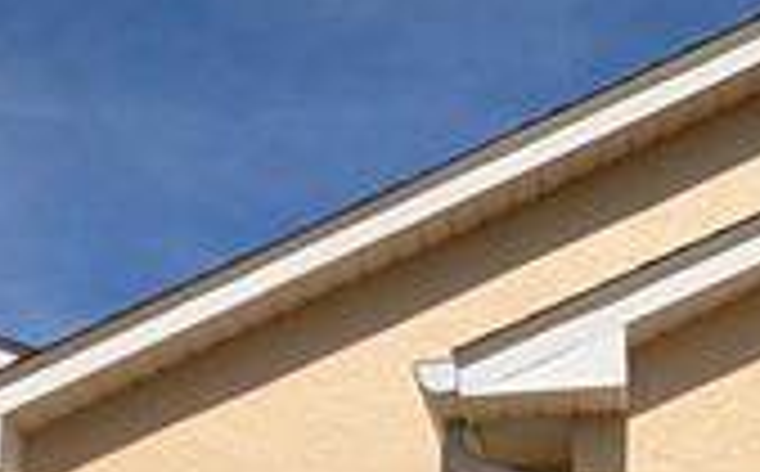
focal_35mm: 77
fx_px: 1592
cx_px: 441
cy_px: 814
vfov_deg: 15.0
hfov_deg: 26.8
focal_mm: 2.02
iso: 53
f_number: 1.7
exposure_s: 1/5848
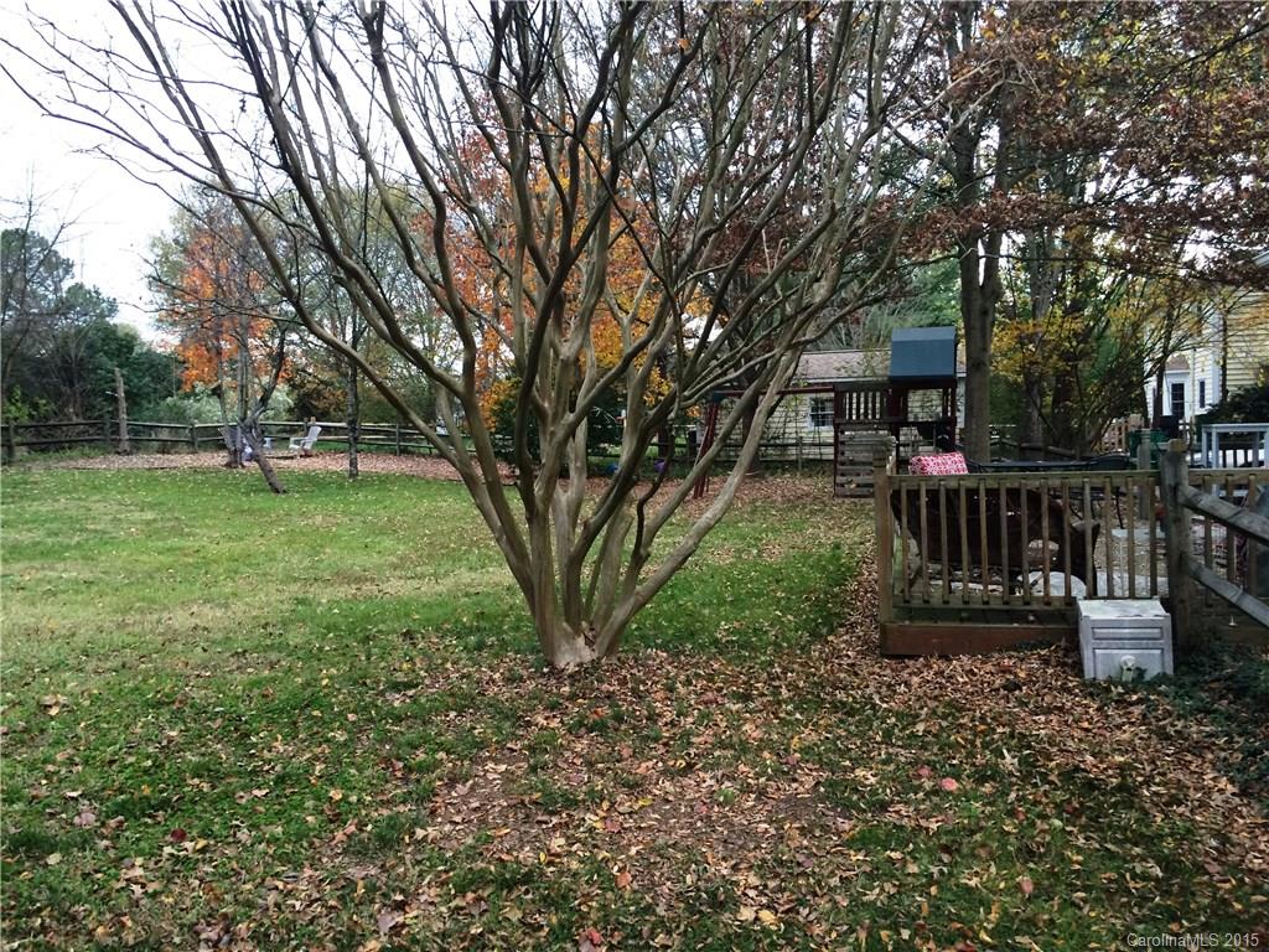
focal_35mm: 29
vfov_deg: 48.2
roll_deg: +0.8
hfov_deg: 61.7
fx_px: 1063
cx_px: 634
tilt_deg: -2.3
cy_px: 476
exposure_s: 1/30
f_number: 2.2
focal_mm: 4.15
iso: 64
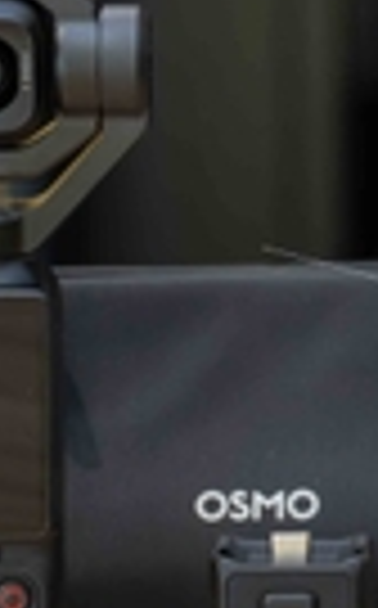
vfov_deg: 4.4
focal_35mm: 475
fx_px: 7854
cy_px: -9
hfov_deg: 2.7
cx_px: 598
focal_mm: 105
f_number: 5
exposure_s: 1/125
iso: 1250
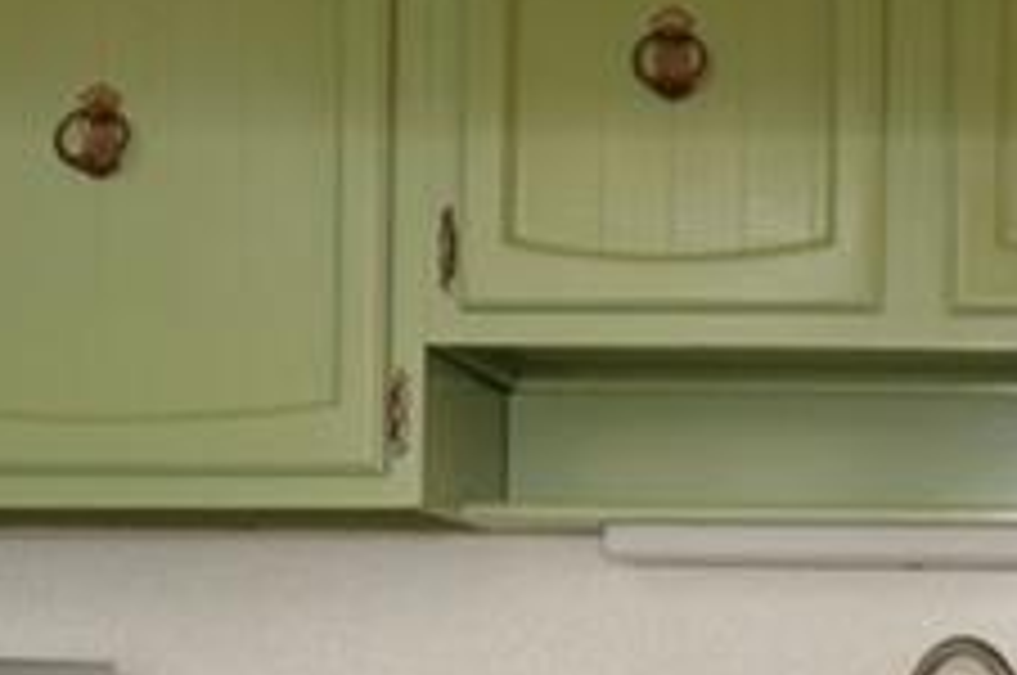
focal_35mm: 68
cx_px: 1030
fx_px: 1918
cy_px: 634
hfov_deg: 27.8
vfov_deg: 19.5
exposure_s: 1/60
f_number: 4
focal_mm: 10
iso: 400
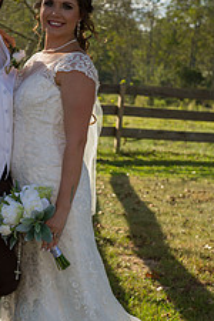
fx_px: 1177
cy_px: 203
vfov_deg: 15.5
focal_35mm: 132
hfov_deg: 10.4
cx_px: 44
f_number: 6.3
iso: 200
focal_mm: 66
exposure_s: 1/400
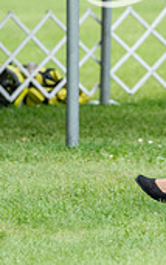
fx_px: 3956
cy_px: 35
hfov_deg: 2.4
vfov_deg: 3.8
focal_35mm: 547
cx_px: 298
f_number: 4.5
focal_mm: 158
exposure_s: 1/400
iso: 400
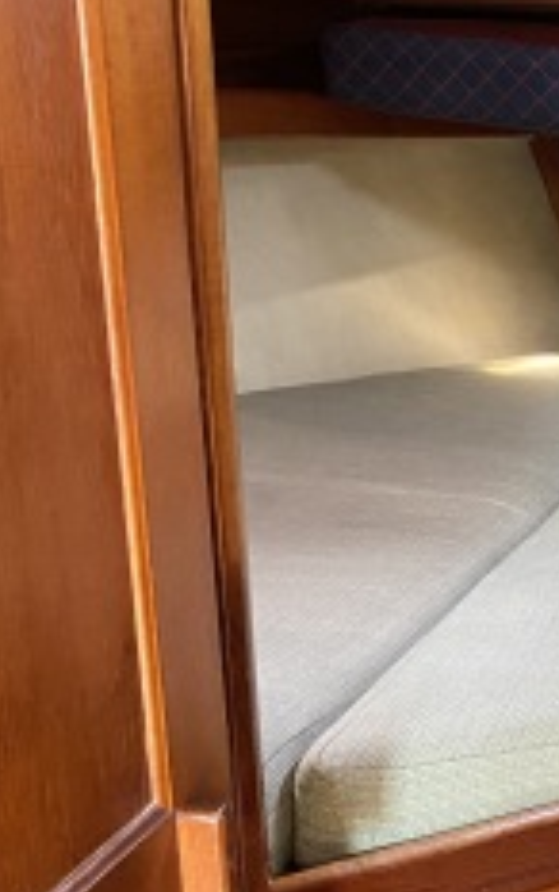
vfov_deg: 28.6
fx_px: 1727
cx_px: 773
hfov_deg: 17.0
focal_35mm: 71
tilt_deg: -15.1
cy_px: 655
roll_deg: +2.1
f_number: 1.8
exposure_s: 1/32
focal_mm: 4.25
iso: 640
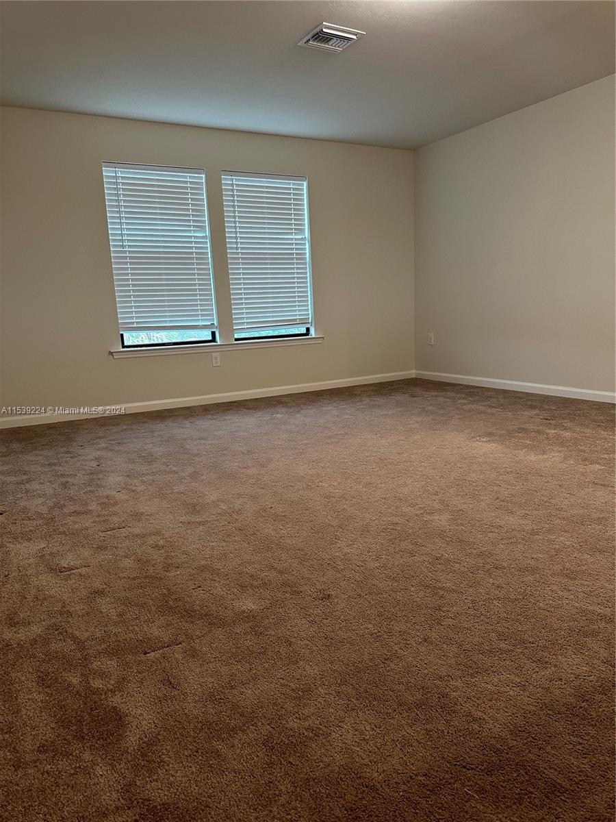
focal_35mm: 24
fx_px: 569
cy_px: 411
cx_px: 308
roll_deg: +2.3
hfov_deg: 56.8
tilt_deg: -10.4
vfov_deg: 71.6
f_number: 1.78
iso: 250
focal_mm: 6.86
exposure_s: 1/60
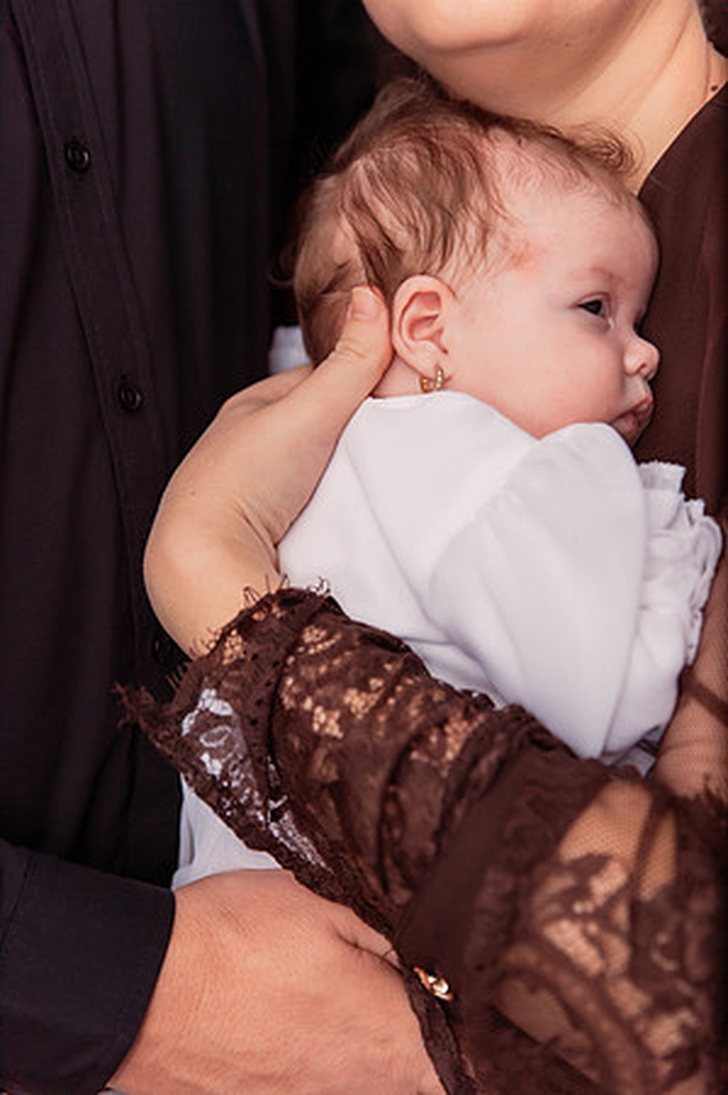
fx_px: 1885
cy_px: 548
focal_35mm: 62
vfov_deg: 32.4
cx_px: 364
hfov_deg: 21.9
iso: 250
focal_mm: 62
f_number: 3.2
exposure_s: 1/250
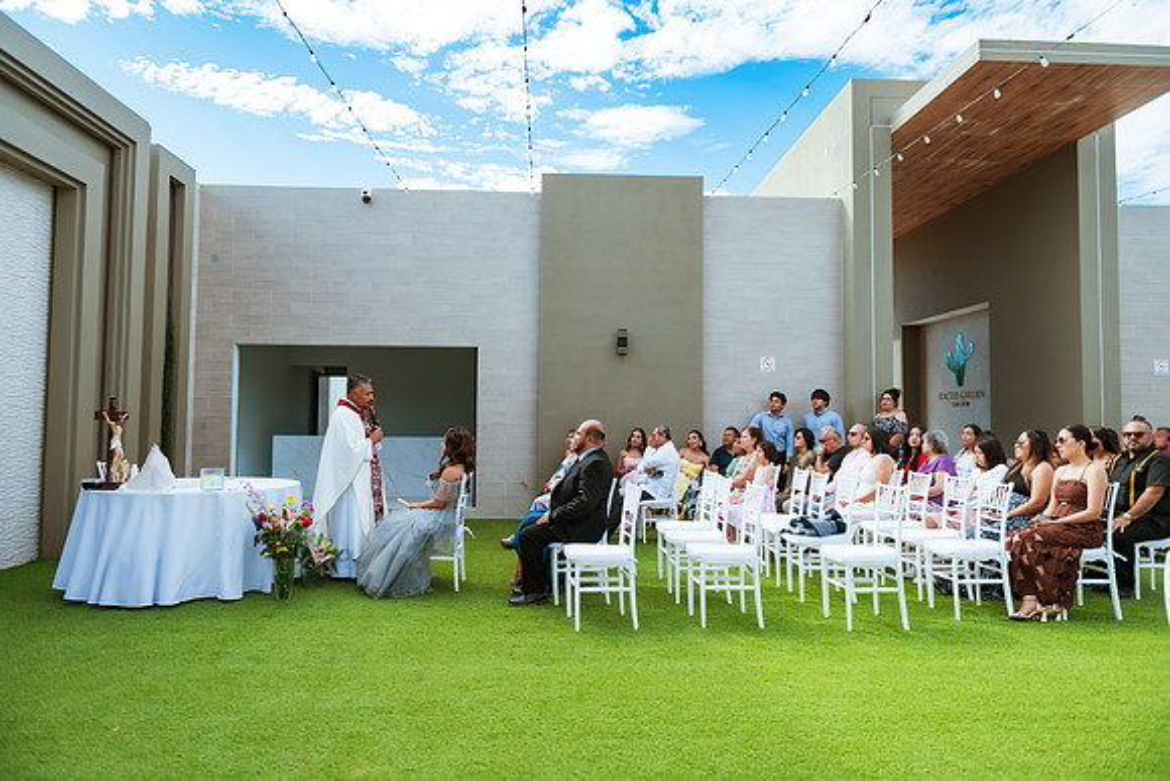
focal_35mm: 24
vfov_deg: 53.2
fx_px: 780
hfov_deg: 73.7
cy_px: 390
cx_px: 585
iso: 100
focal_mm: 24
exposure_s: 1/1250
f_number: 2.8
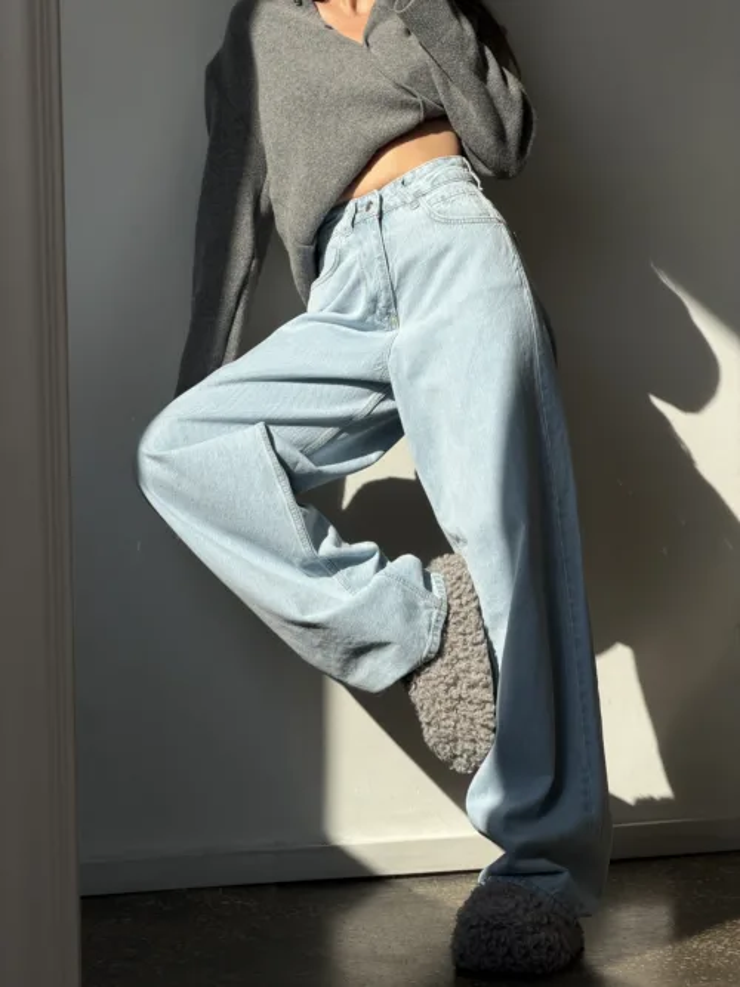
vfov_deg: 19.6
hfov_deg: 14.8
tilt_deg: -19.7
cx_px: 370
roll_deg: +0.1
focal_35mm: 100
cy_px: 494
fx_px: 2851
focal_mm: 16.89
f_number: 2.8
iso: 25
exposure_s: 1/638
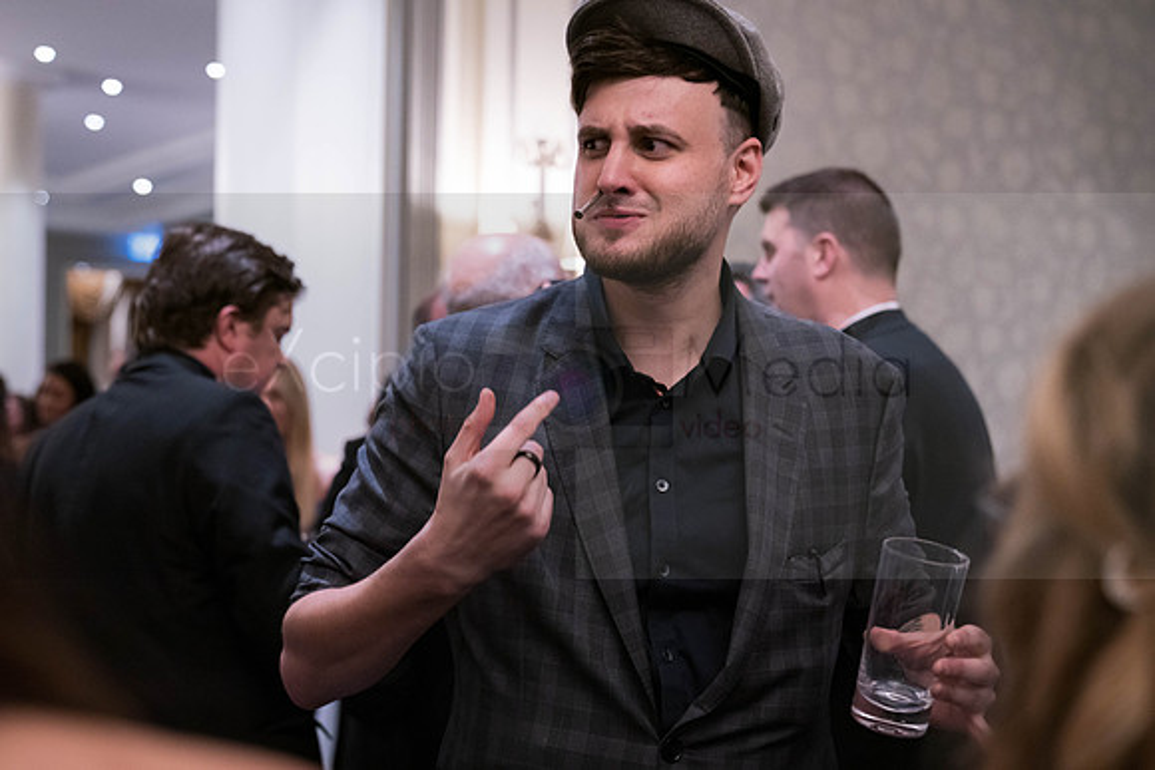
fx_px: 1651
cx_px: 546
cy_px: 413
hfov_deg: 38.5
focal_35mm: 51
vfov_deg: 26.3
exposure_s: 1/100
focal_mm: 47
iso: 5000
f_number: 3.2
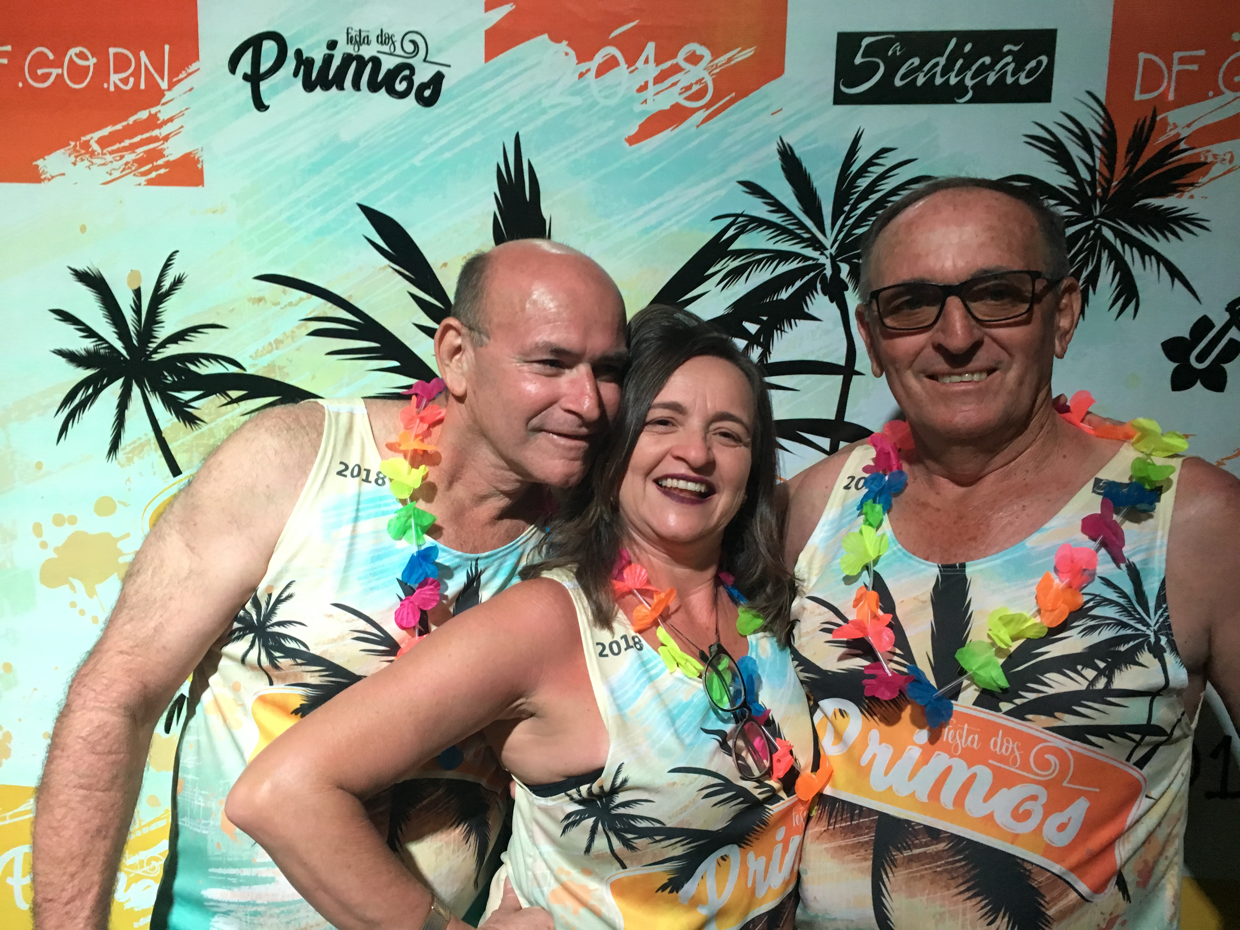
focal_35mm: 29
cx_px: 620
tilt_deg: -7.7
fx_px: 1039
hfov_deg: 61.7
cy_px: 465
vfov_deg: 48.2
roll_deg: -2.9
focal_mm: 4.15
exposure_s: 1/30
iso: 160
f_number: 2.2
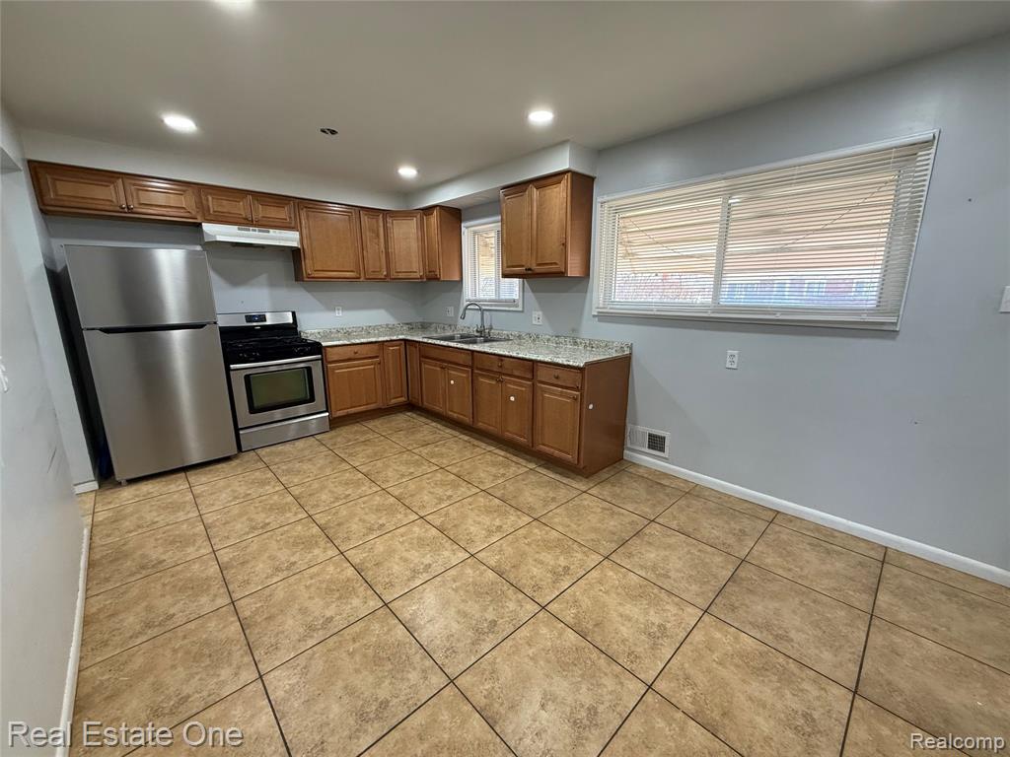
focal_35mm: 14
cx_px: 505
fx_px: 408
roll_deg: +0.3
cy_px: 378
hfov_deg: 102.1
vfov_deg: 85.7
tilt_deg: -11.9
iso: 250
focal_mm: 2.22
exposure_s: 1/120
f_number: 2.2
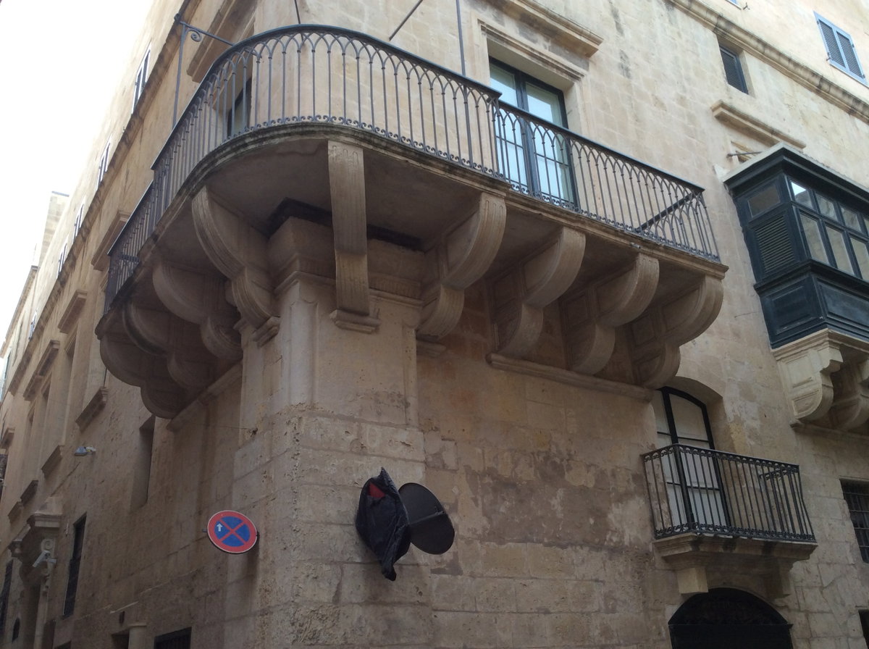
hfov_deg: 56.9
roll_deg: +3.8
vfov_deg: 44.0
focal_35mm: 32
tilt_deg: +23.6
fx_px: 802
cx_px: 434
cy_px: 324
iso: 40
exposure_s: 1/50
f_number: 2.4
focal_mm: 3.3
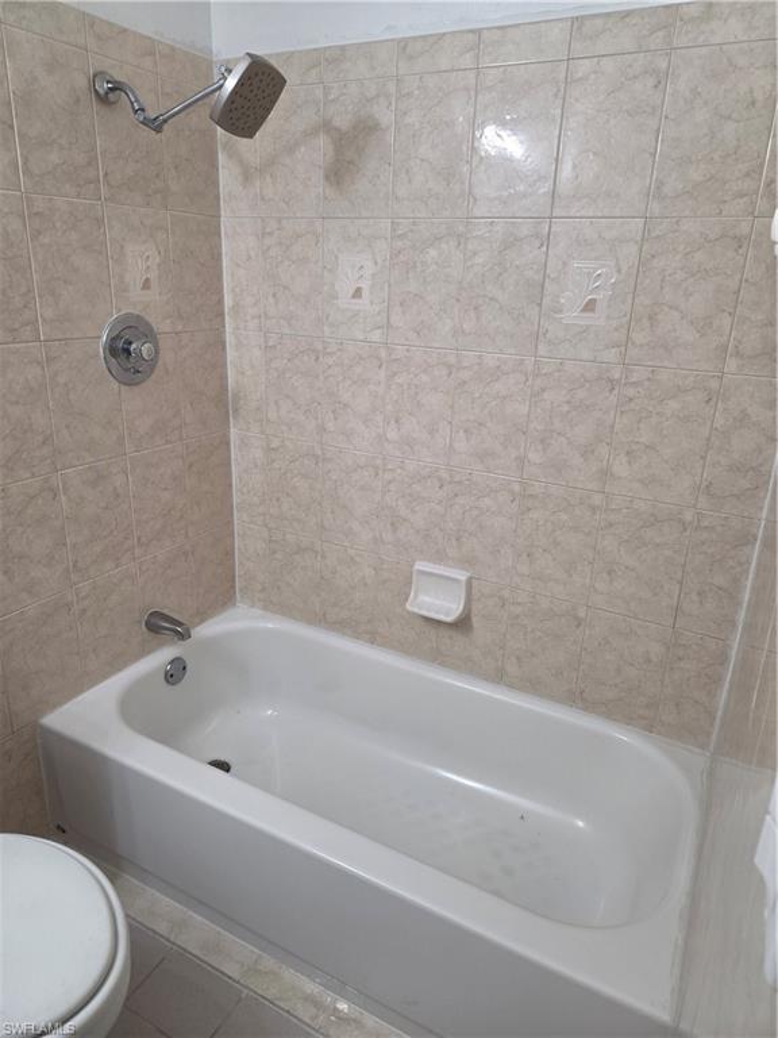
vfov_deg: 73.9
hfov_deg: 58.9
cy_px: 519
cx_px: 389
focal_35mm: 23
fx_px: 689
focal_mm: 5.4
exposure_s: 1/120
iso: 160
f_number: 1.8
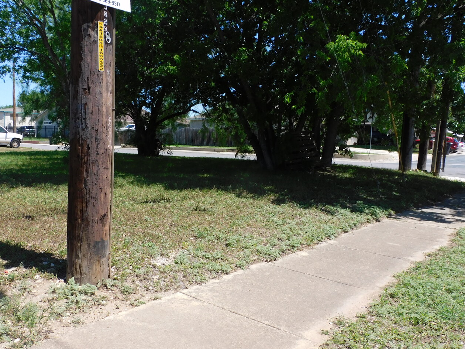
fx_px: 430
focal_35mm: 32
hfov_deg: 56.7
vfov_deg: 44.1
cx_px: 207
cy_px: 193
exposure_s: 1/800
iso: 125
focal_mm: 5
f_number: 3.5
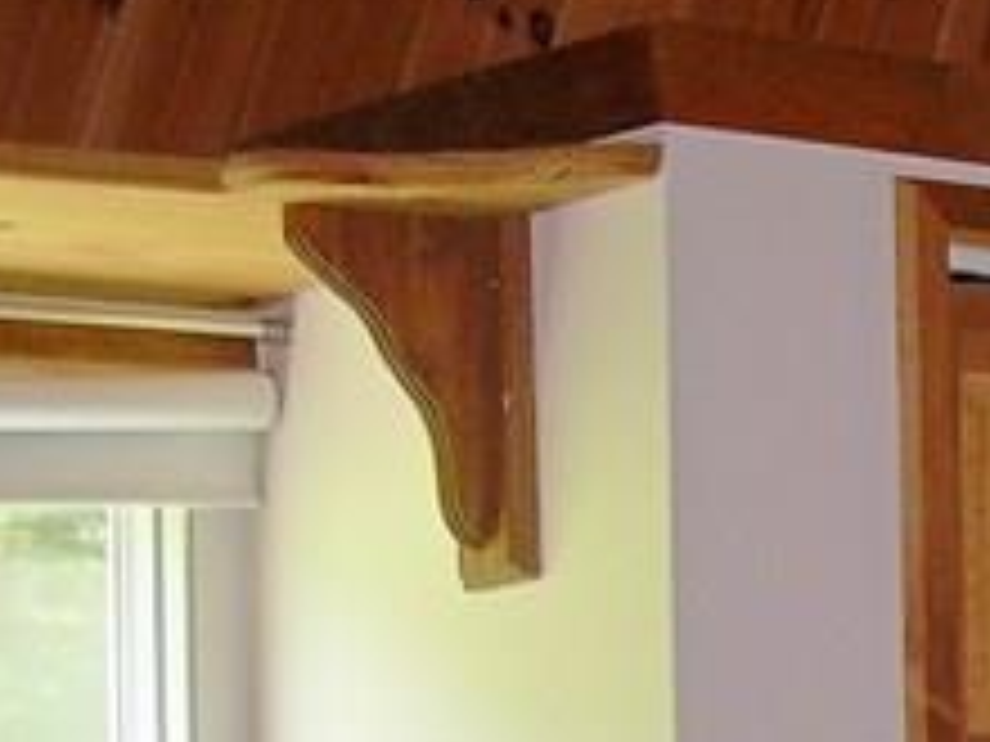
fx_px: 5062
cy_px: 1120
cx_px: 1472
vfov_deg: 8.2
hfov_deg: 10.8
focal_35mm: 177
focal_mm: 6.3
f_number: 2.8
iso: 50
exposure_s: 1/30
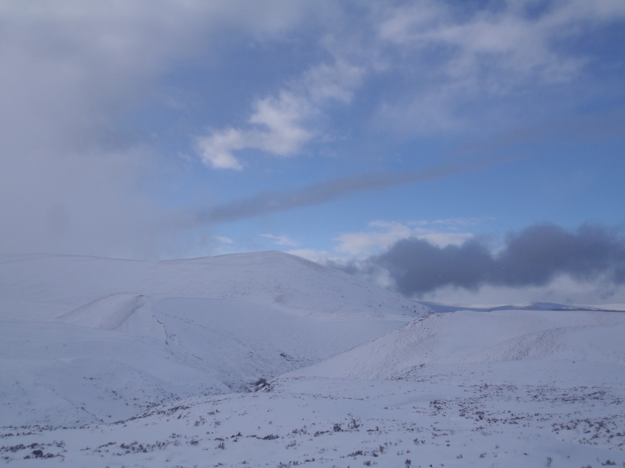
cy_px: 234
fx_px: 650
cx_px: 312
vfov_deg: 39.7
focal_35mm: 36
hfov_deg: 51.4
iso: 80
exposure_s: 1/640
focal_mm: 6.53
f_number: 5
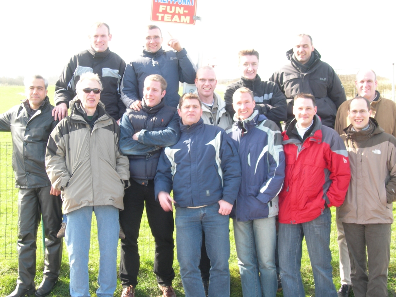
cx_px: 198
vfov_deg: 24.0
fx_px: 698
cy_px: 148
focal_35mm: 61
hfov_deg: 31.7
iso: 50
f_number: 5.9
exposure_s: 1/31.3
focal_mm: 12.7
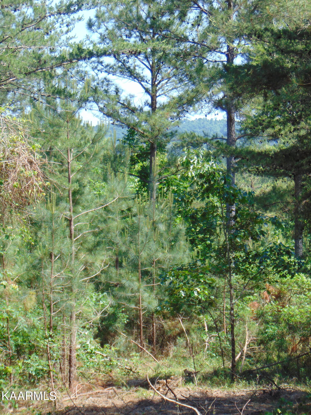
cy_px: 208
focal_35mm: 133
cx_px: 156
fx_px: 1593
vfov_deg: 14.8
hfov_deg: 11.1
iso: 80
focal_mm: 23.9
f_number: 4
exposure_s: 1/250
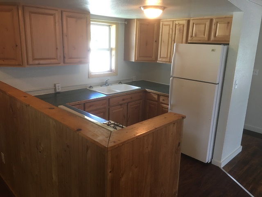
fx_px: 219
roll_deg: -2.3
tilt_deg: -12.2
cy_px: 98
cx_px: 131
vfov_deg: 48.2
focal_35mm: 29
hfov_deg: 61.7
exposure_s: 1/15
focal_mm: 4.15
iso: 50
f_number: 2.2
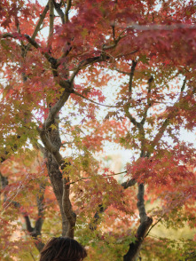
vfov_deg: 19.1
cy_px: 204
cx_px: 59
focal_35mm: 102
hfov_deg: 14.5
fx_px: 769
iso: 640
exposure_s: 1/200
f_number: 2.8
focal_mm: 63
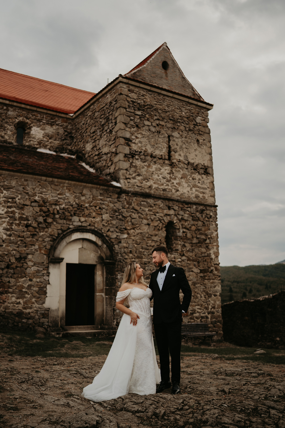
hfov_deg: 37.9
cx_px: 142
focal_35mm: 35
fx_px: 416
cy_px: 214
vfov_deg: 54.4
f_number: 1.4
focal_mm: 35
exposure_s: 1/2500
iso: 160
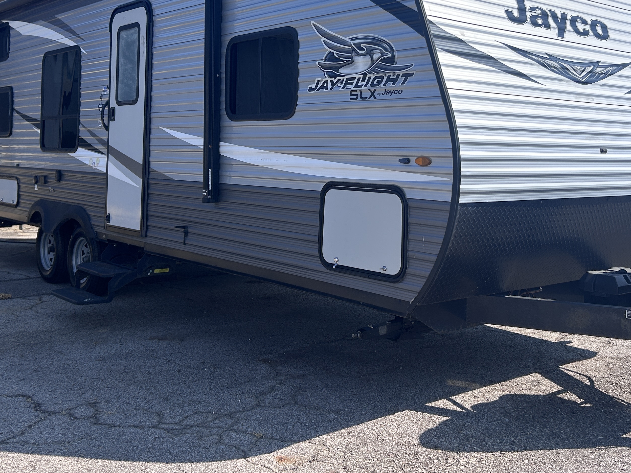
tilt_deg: +1.8
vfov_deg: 33.7
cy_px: 122
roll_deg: +0.5
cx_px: 359
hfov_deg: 44.7
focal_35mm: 42
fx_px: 766
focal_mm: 5.7
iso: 50
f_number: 1.5
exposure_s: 1/5587
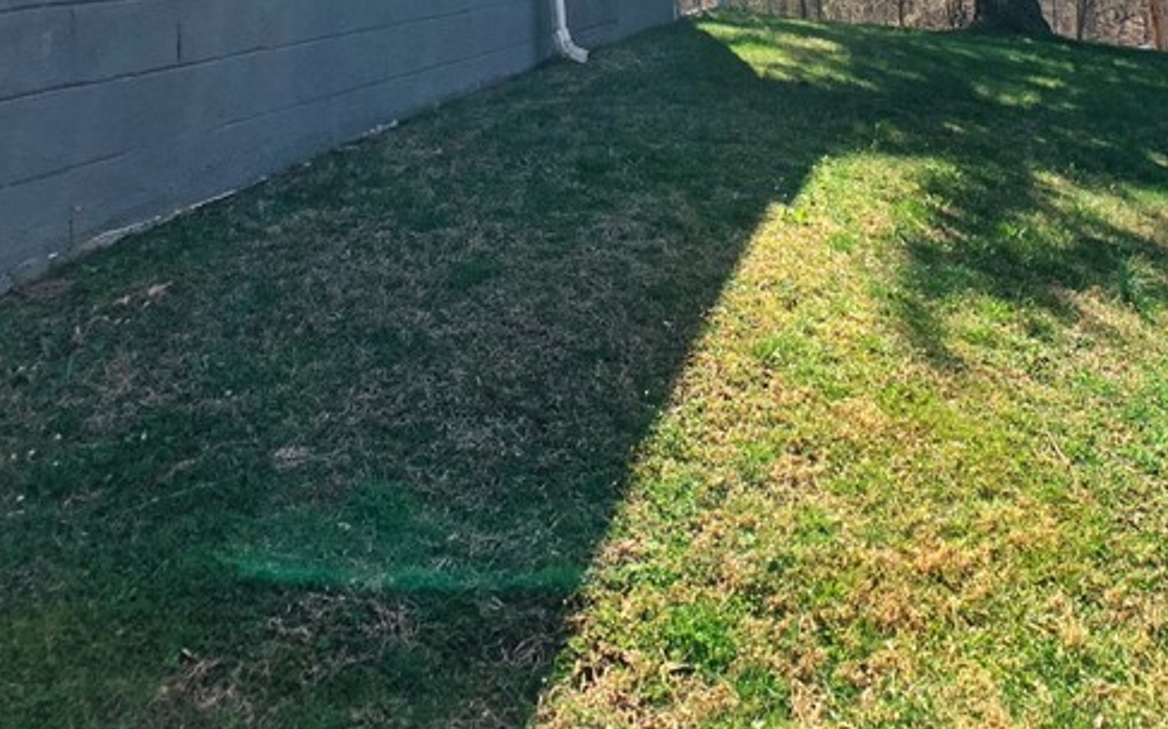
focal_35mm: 58
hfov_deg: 34.9
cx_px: 736
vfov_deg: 20.7
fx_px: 1846
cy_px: -177
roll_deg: +3.8
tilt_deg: +5.4
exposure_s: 1/1490
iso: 25
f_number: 1.8
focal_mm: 4.25
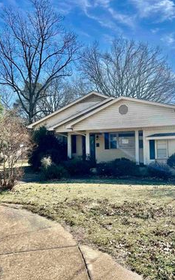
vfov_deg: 52.7
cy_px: 140
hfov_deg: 34.1
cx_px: 119
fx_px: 282
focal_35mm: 37
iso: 50
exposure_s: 1/3257
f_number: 1.5
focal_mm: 5.7
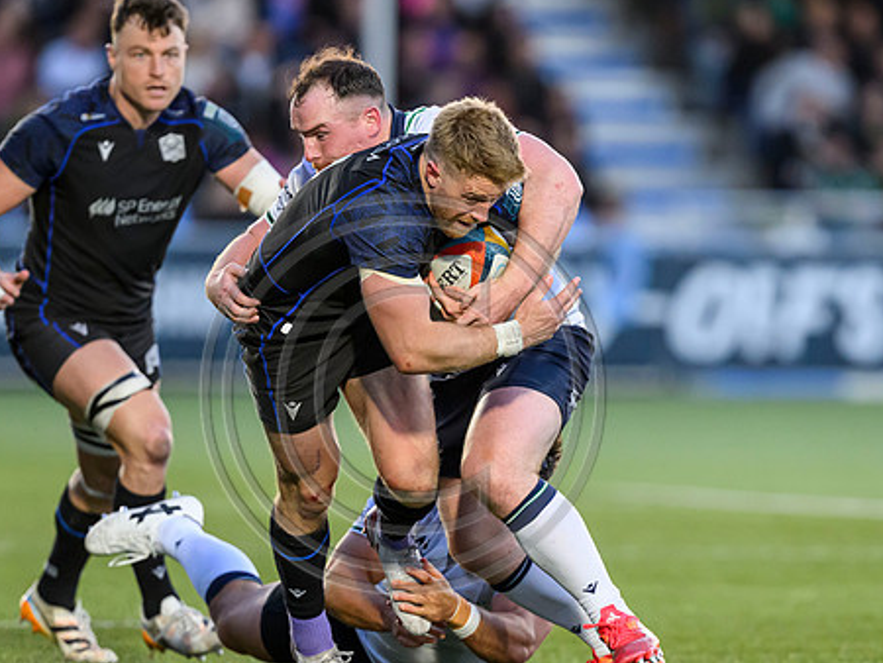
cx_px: 460
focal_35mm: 644
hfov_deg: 3.1
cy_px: 481
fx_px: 16436
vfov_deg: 2.3
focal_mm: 400
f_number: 3.5
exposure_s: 1/2500
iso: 4000
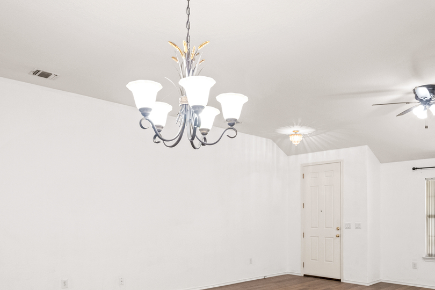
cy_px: 213
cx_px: 224
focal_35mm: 28
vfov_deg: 45.0
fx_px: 338
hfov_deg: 65.5
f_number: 7.1
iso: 500
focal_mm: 9
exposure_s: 1/10
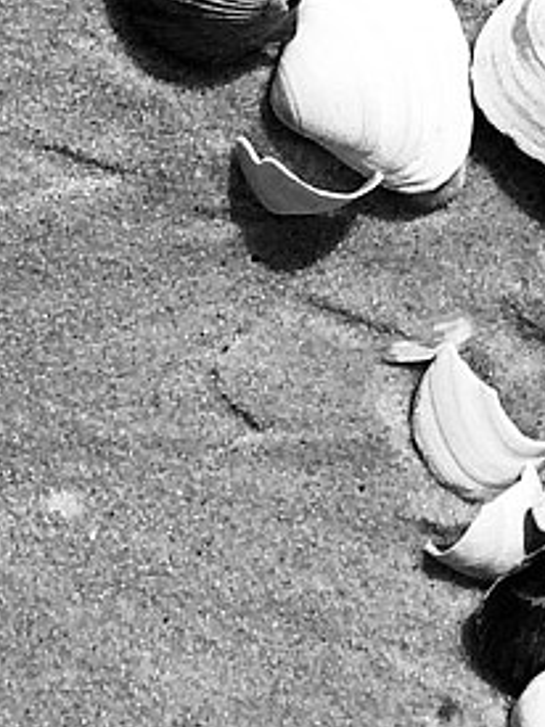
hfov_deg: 8.2
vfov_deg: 10.3
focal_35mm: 169
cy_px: -976
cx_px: 1217
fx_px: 3550
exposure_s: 1/2653
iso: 25
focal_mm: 4.15
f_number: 2.2
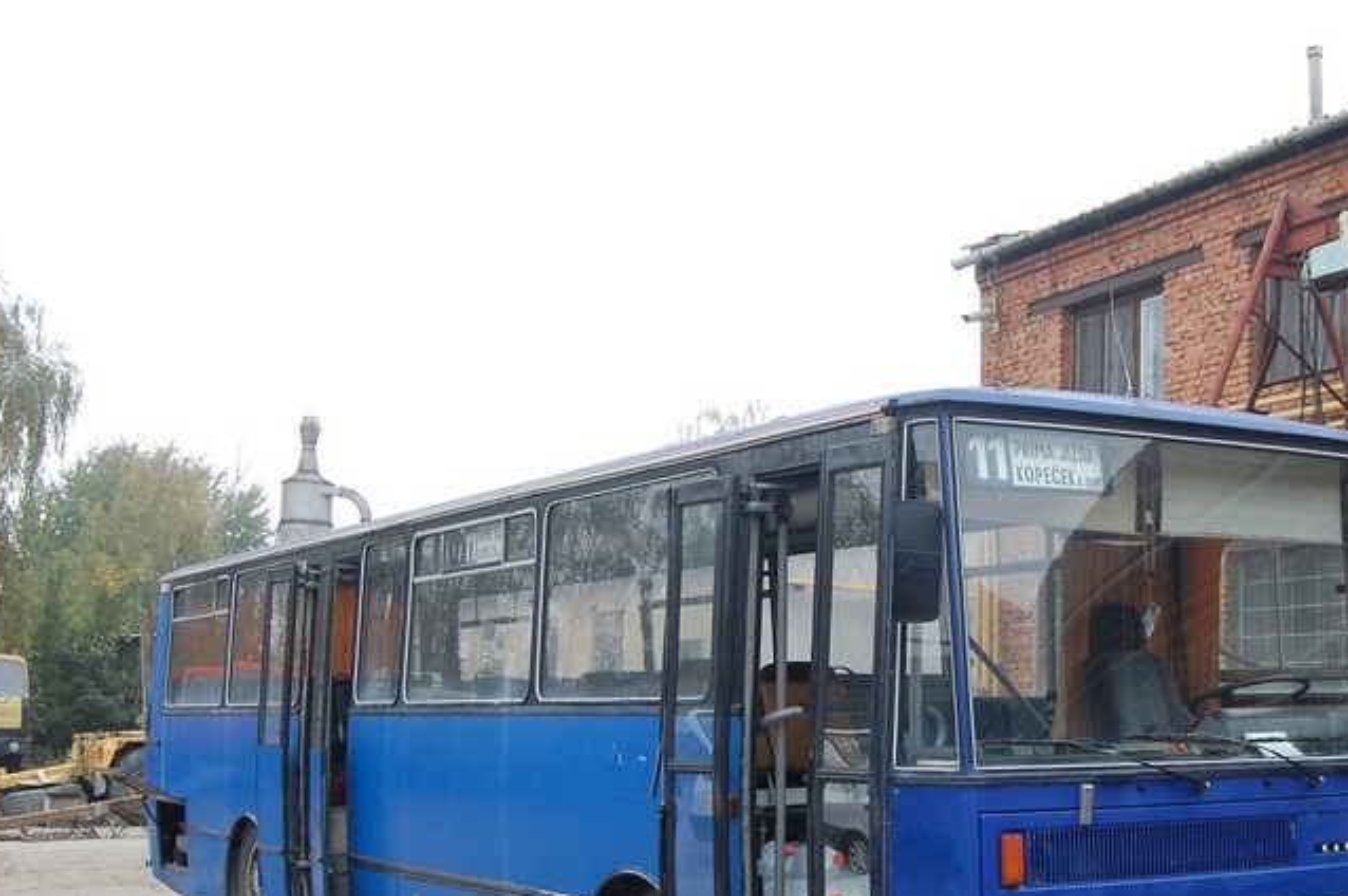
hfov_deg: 40.2
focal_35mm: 49
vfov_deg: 27.5
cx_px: 887
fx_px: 1822
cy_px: 592
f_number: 9
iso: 400
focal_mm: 23
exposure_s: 1/100
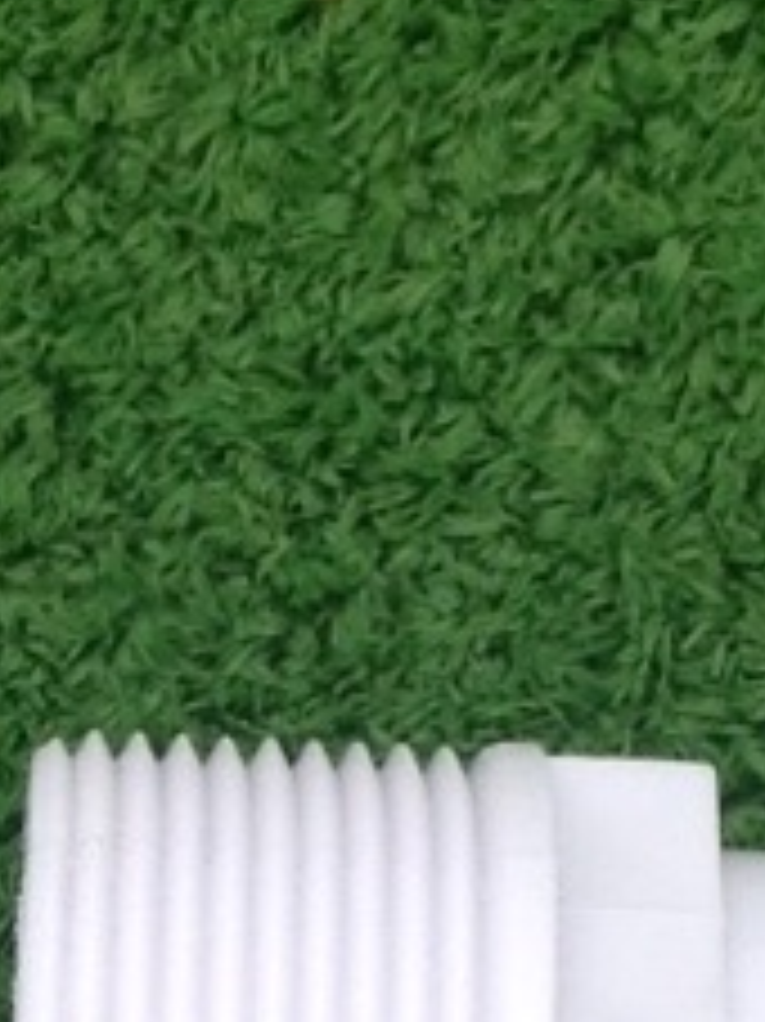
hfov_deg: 6.4
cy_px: 1585
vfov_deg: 8.3
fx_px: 6872
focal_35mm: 233
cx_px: 32
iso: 50
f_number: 2.4
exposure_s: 1/225
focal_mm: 4.12
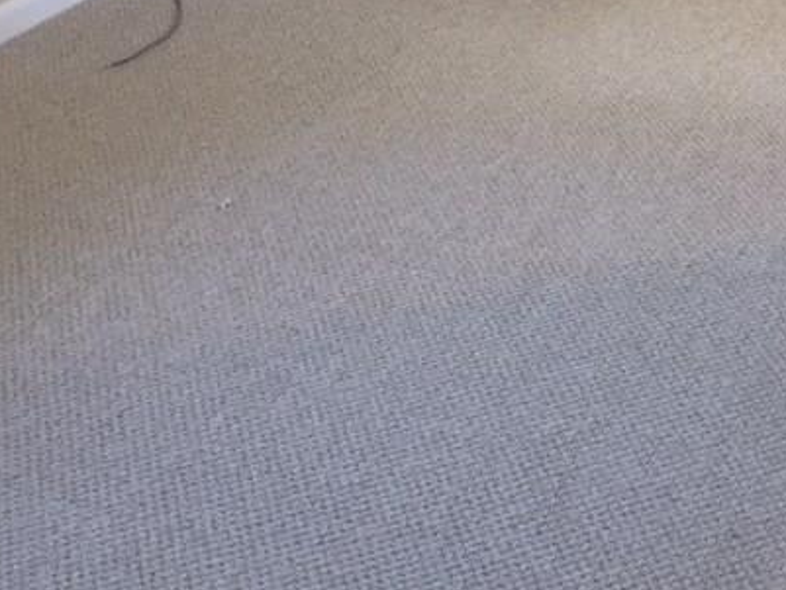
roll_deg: -2.0
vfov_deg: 18.7
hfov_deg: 25.5
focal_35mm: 74
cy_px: -147
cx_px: 704
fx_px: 1681
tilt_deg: -18.9
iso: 125
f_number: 2.2
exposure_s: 1/30
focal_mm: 4.15
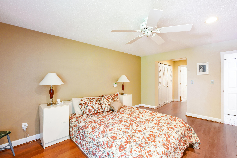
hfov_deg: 100.4
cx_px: 118
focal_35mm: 15
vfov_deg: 77.3
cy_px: 79
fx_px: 99
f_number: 14
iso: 500
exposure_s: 2
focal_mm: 10
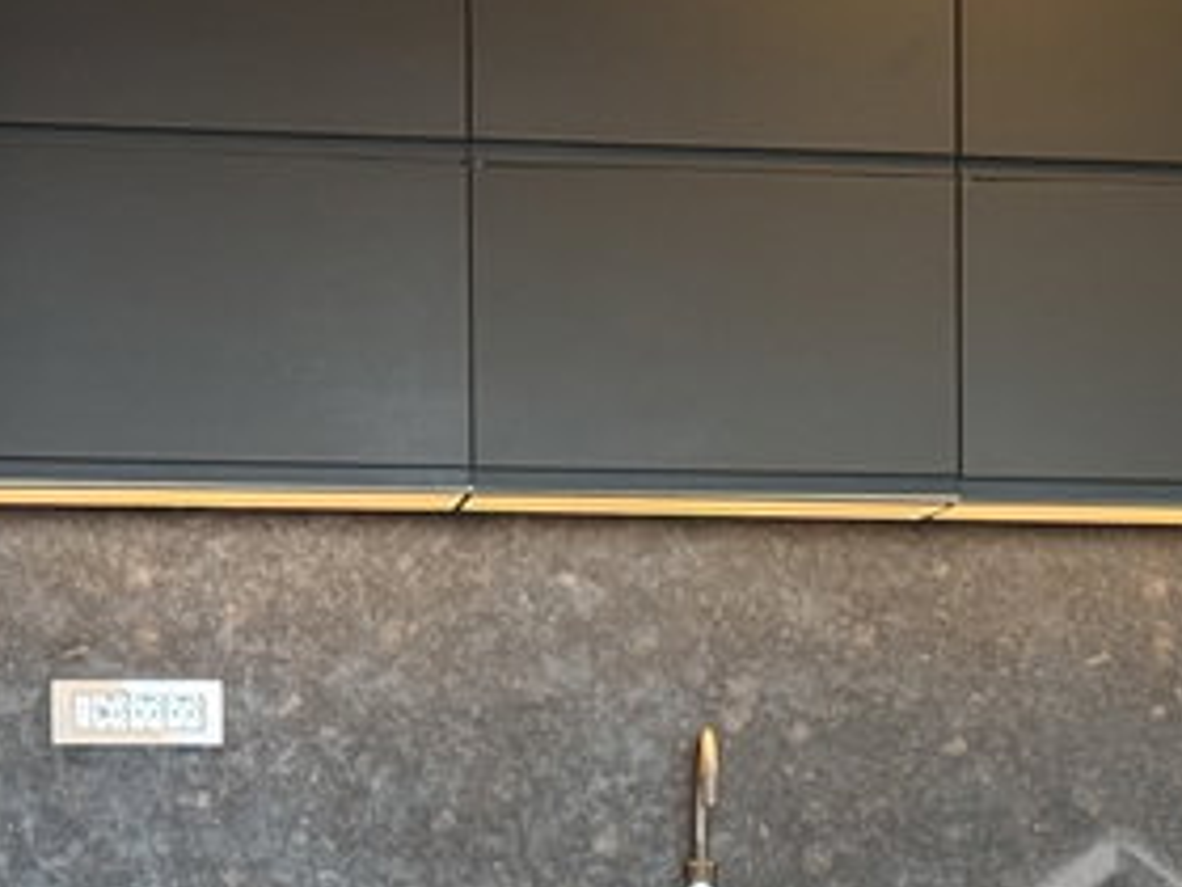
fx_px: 6249
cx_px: 1598
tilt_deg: +1.3
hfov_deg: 10.5
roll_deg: +0.8
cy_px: 959
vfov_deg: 8.1
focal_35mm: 183
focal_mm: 6.76
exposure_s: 1/100
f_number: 1.78
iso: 100
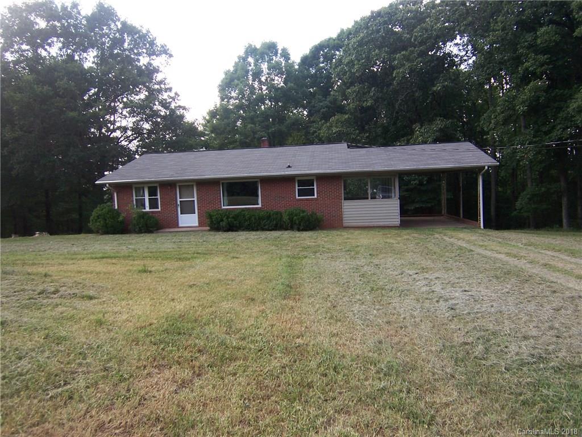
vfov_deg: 58.9
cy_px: 218
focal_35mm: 23
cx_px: 291
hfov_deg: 73.9
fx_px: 387
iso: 64
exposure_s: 1/200
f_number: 2.8
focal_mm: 3.8
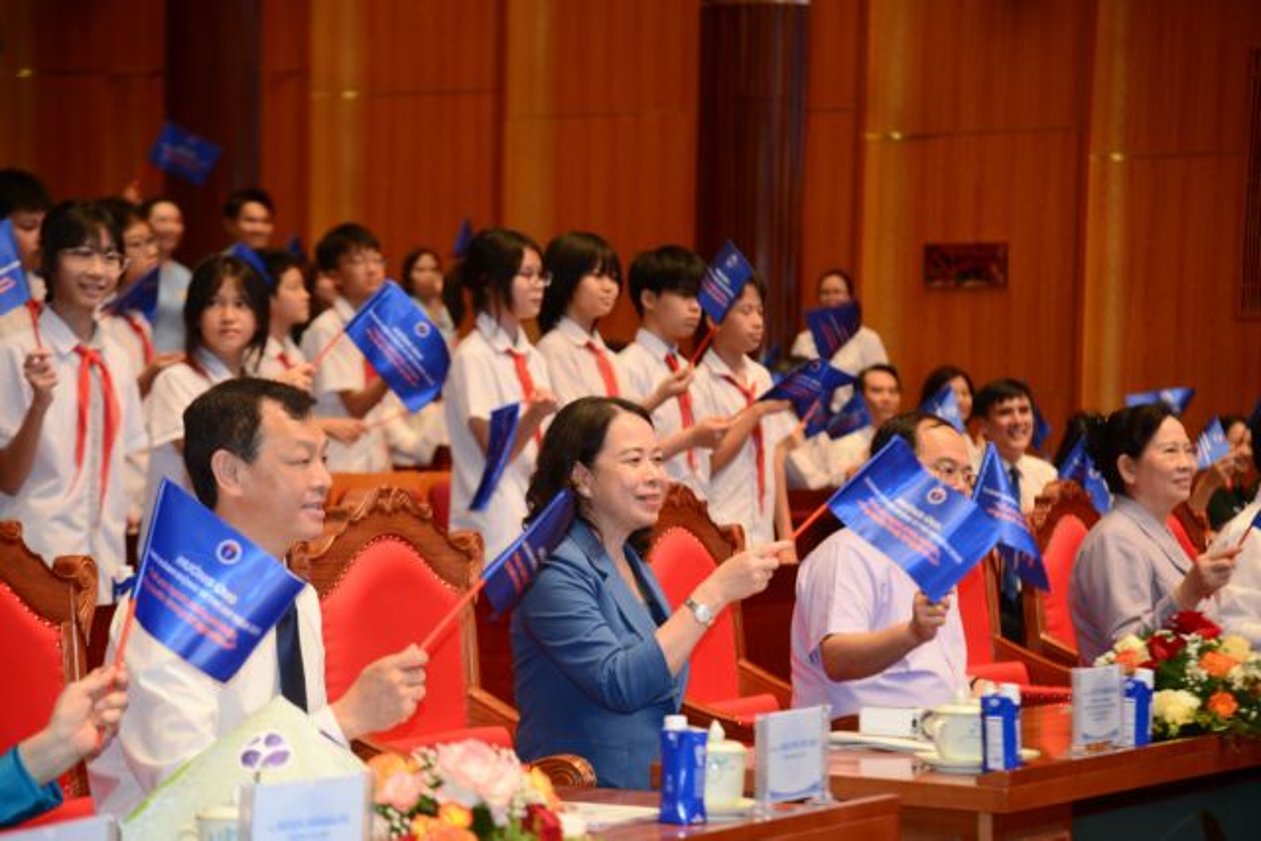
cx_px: 630
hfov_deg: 18.6
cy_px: 420
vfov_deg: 12.5
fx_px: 3854
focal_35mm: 110
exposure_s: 1/125
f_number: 4.5
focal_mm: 110
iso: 560
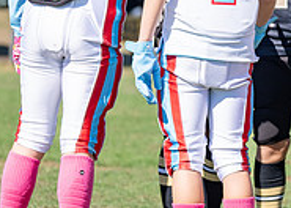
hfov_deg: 7.9
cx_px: 266
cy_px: -9
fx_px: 2107
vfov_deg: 5.6
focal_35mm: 255
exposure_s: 1/4000
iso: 250
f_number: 2.8
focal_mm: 70
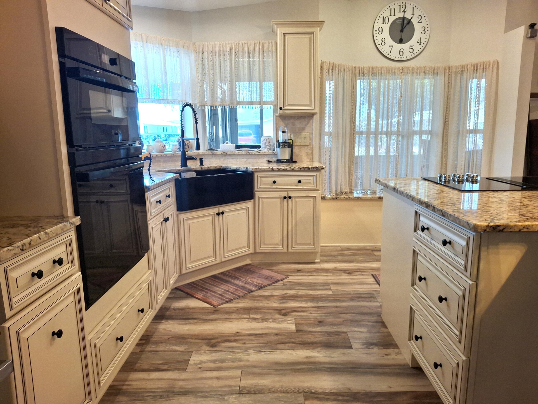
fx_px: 389
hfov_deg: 69.4
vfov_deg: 54.9
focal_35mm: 25
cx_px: 269
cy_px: 202
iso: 125
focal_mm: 4.69
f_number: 1.8
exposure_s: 1/120
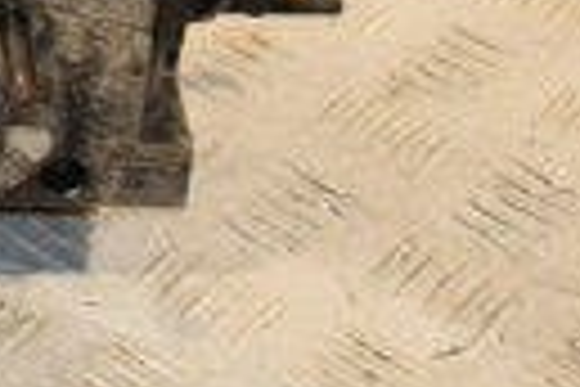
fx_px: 3367
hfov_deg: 9.2
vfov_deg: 6.4
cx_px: -611
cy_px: -333
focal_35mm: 209
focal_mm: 28
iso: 800
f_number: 5
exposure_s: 1/200
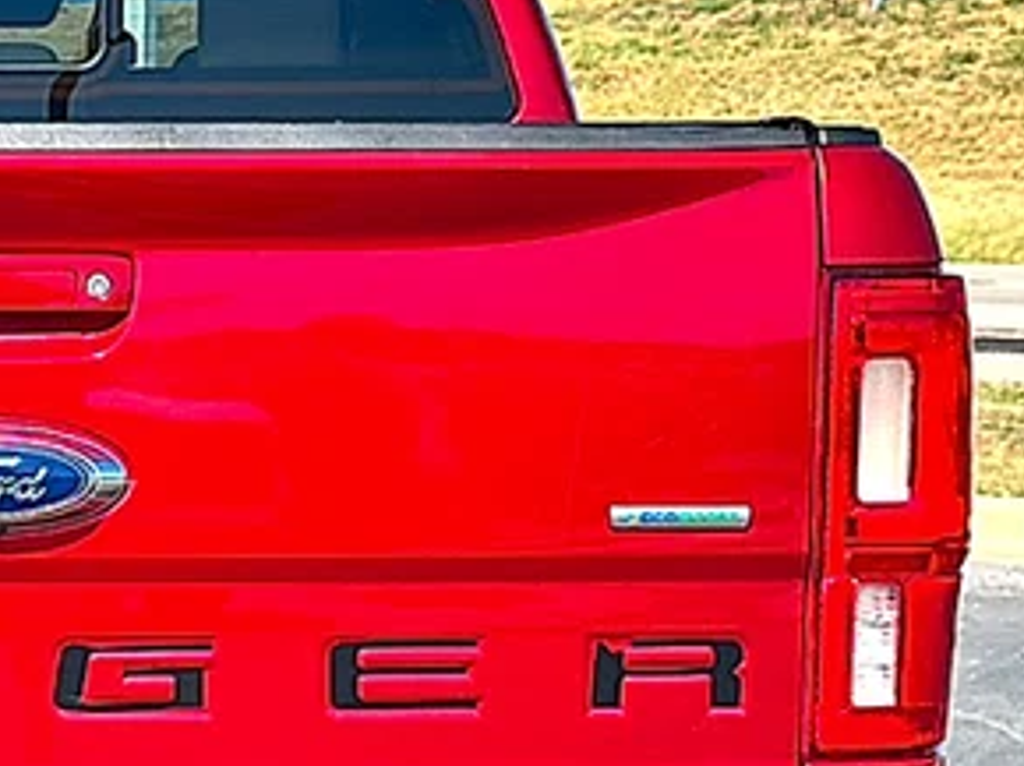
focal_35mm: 87
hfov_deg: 21.8
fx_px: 2571
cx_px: 46
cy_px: 598
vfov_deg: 16.8
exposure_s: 1/3077
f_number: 1.78
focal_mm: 6.86
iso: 80
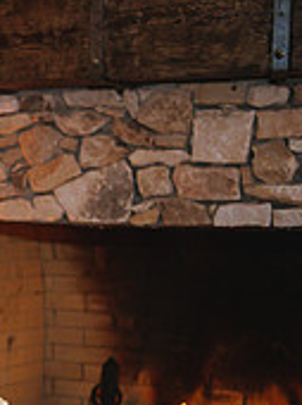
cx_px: -376
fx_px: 1224
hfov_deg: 11.9
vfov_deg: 18.6
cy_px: 310
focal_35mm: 105
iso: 2000
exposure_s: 1/80
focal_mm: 32
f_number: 2.8
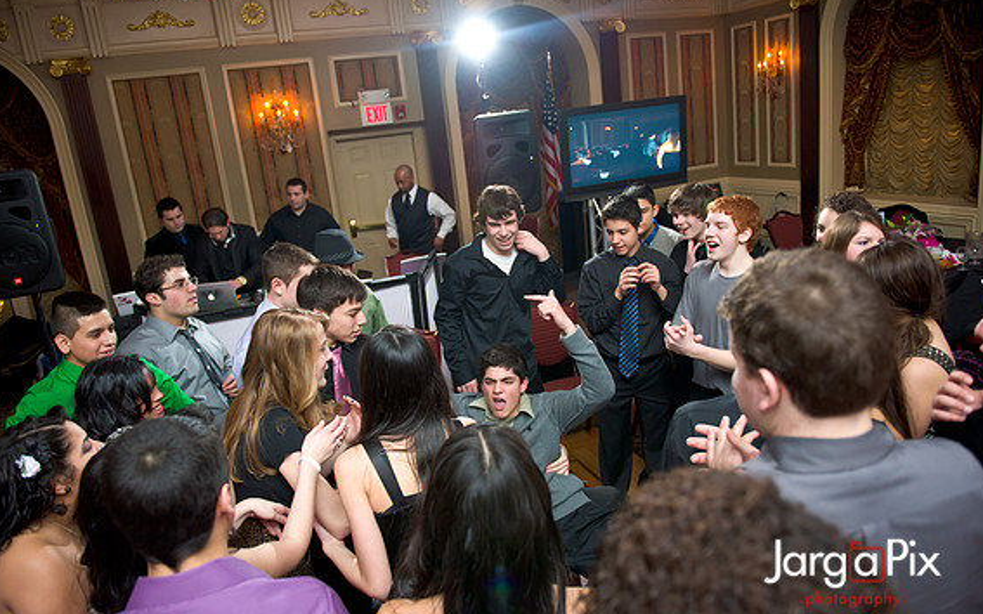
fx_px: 670
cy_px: 297
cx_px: 498
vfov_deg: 49.2
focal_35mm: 25
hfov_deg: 72.6
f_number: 2.8
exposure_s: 1/125
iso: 1600
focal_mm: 24
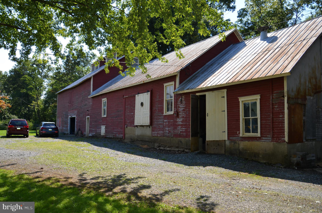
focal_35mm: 27
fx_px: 241
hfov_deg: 67.5
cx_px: 161
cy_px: 106
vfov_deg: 47.7
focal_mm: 18
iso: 100
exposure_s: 1/250
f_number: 6.3
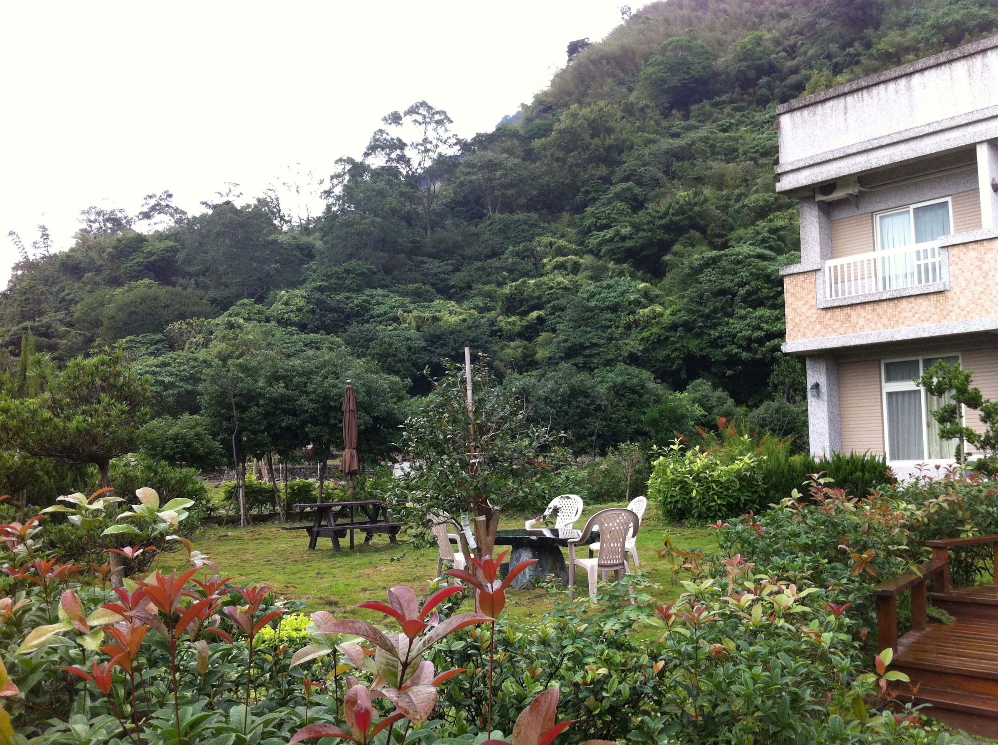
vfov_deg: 40.6
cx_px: 499
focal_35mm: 35
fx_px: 1008
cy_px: 372
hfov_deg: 52.7
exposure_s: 1/120
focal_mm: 3.85
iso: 80
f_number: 2.8
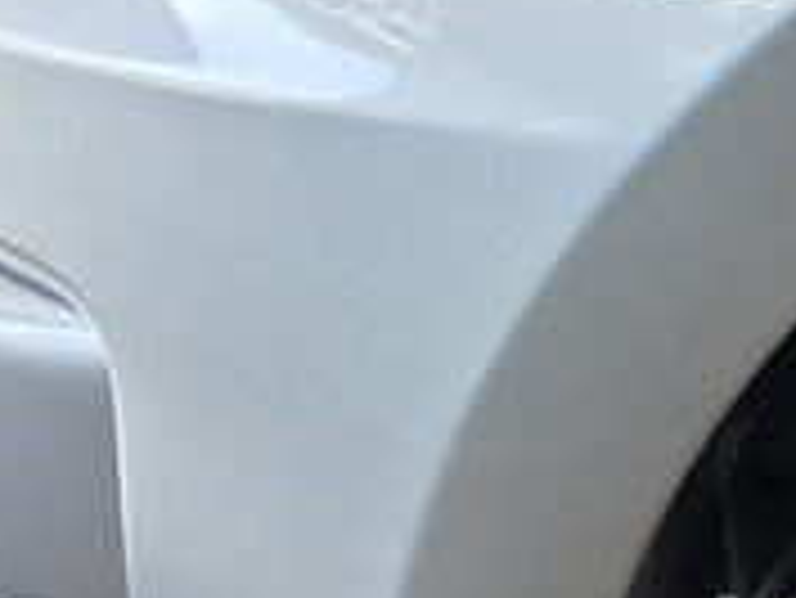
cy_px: 620
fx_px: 3060
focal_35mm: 133
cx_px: 1781
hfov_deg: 12.4
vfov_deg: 11.0
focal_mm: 6.25
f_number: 1.7
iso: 80
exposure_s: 1/180
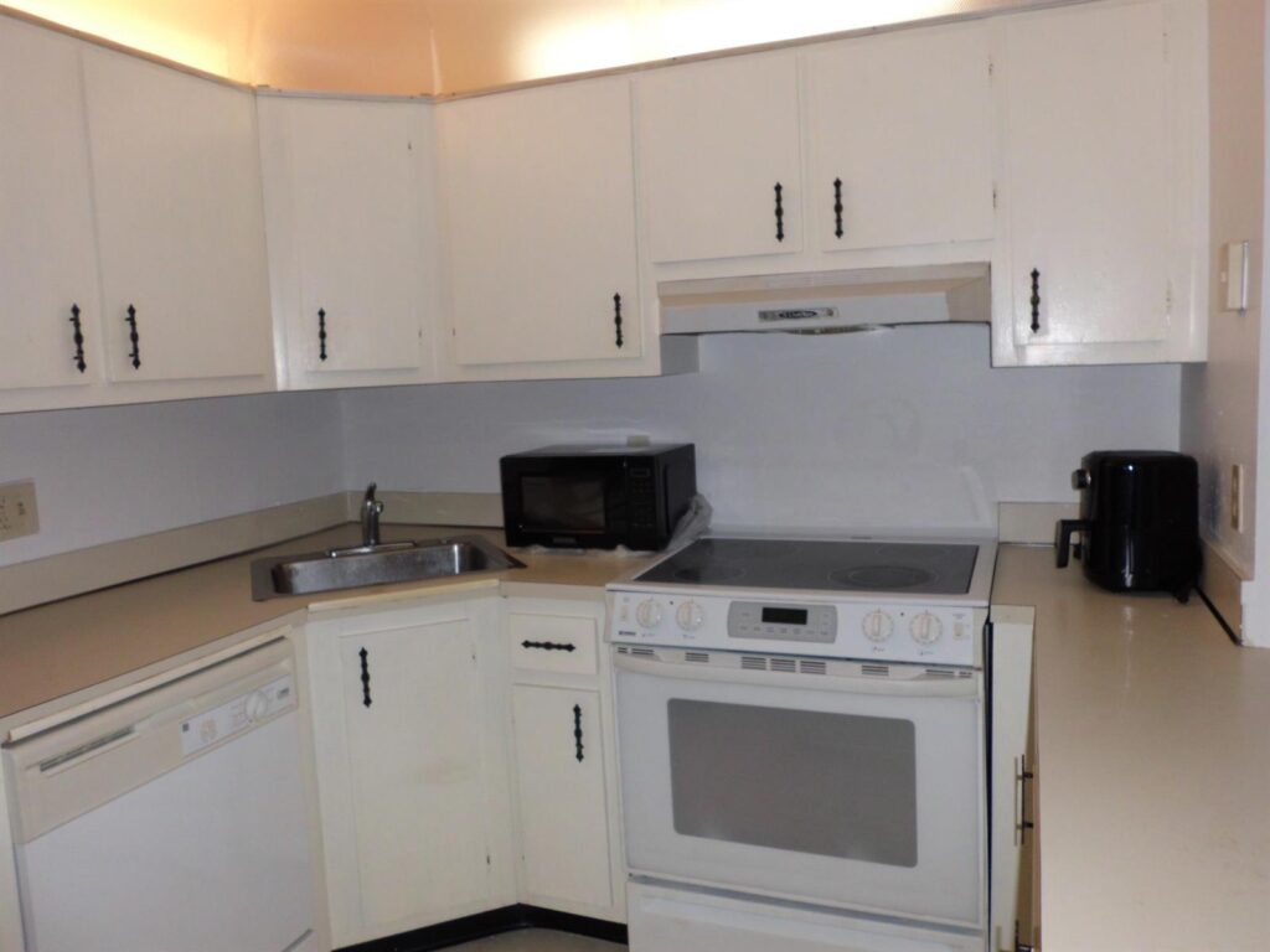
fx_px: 954
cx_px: 635
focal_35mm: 26
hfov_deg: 67.3
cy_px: 476
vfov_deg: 53.1
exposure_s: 1/60
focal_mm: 4.6
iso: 100
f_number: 3.2
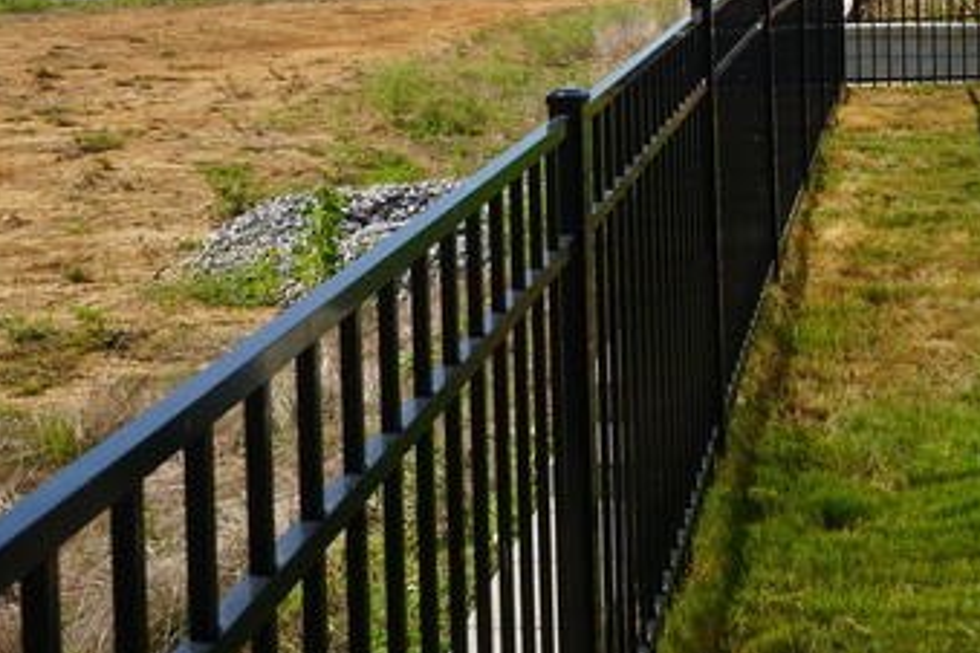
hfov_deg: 31.5
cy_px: -35
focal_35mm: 62
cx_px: 798
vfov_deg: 21.0
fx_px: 1688
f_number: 10
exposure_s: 1/160
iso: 100
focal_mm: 28
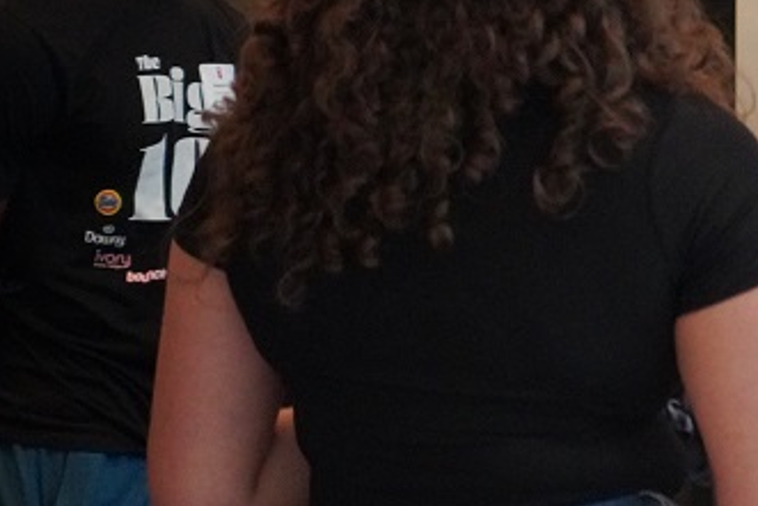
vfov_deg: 4.9
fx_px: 5877
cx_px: 1097
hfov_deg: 7.3
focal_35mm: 279
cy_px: 66
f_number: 4
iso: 8000
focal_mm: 77
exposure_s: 1/160
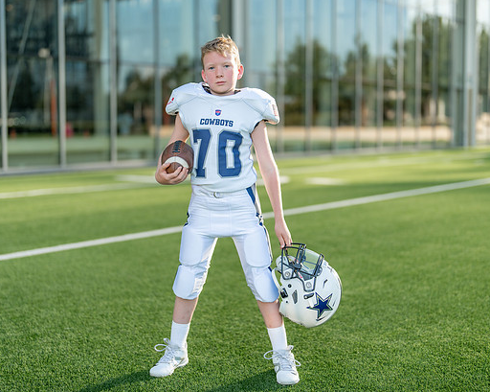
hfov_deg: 30.5
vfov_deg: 24.6
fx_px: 899
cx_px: 243
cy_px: 182
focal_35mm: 62
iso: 100
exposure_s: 1/2500
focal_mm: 50
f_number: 1.2
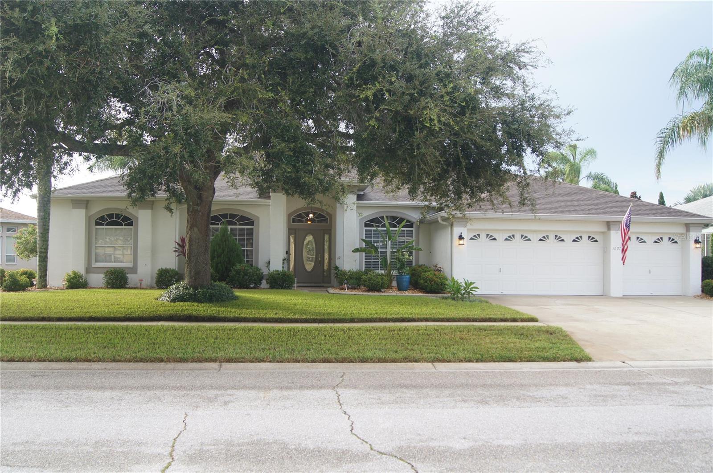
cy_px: 236
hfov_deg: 57.3
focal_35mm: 33
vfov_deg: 39.9
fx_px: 653
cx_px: 356
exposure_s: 1/40
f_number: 5.6
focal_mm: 22
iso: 100
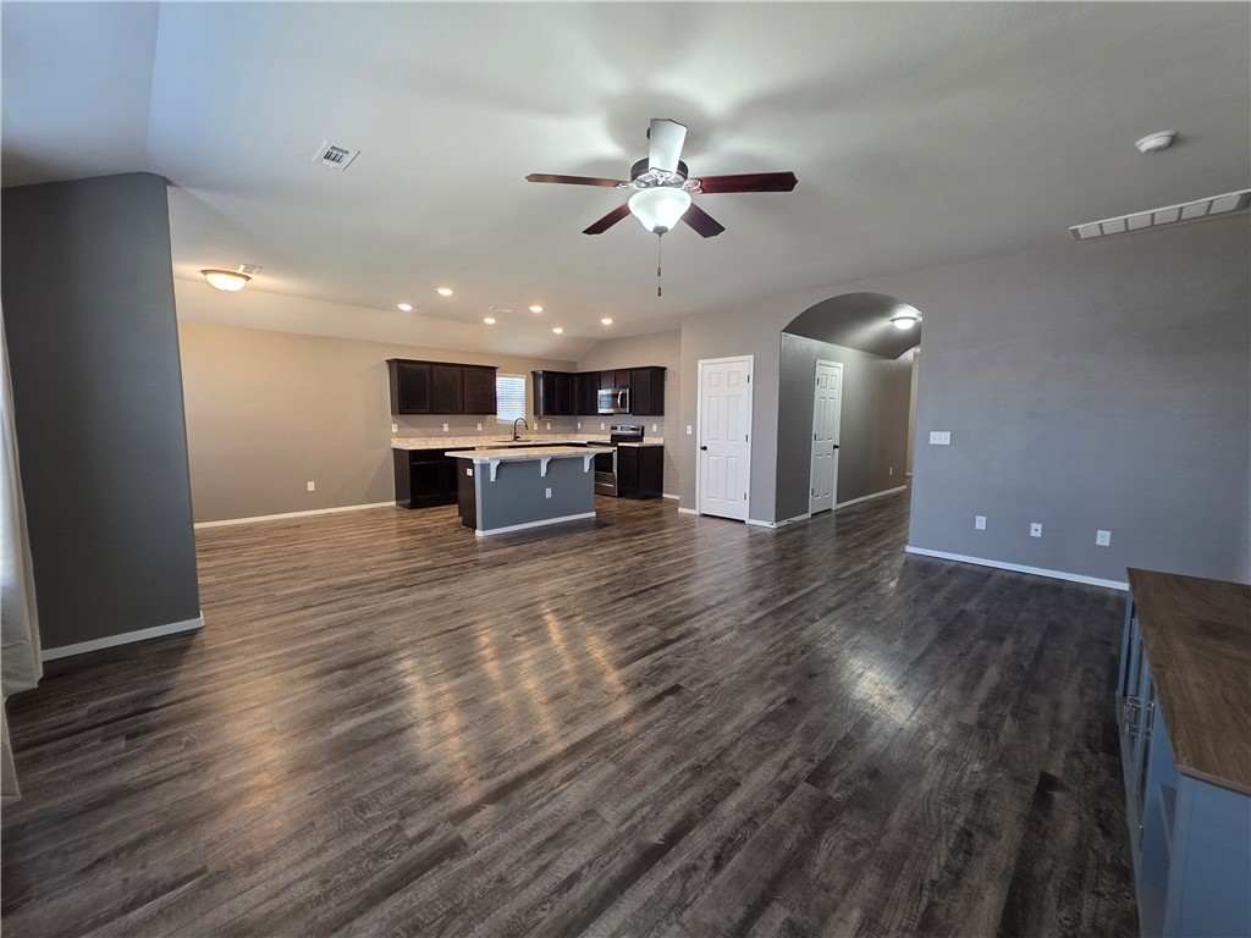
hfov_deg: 106.2
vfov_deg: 89.9
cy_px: 469
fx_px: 470
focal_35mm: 13
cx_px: 626
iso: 200
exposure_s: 1/60
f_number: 1.9
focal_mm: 2.2
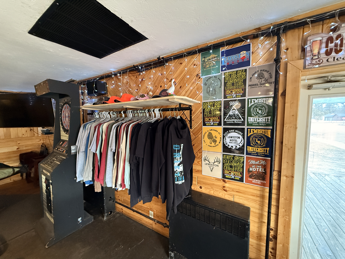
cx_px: 172
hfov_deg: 102.1
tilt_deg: -4.2
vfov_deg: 85.7
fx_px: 140
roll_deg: +0.1
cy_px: 130
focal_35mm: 14
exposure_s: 1/60
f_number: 2.2
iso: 640
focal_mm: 2.22
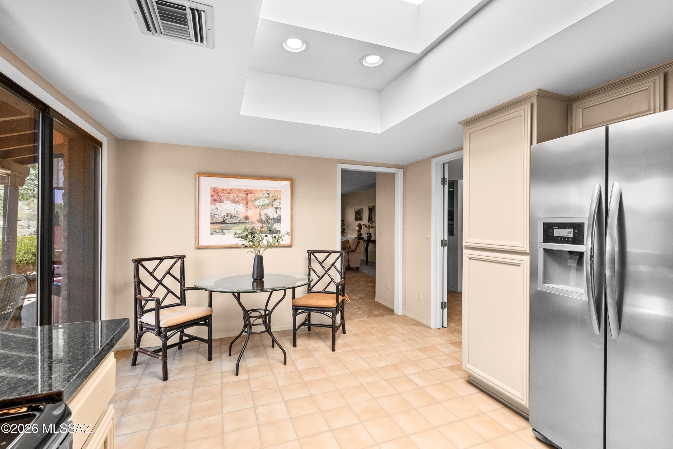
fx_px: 280
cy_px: 224
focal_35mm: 15
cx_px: 336
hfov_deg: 100.4
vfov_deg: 77.3
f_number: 11
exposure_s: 1/40
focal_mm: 10
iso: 1000
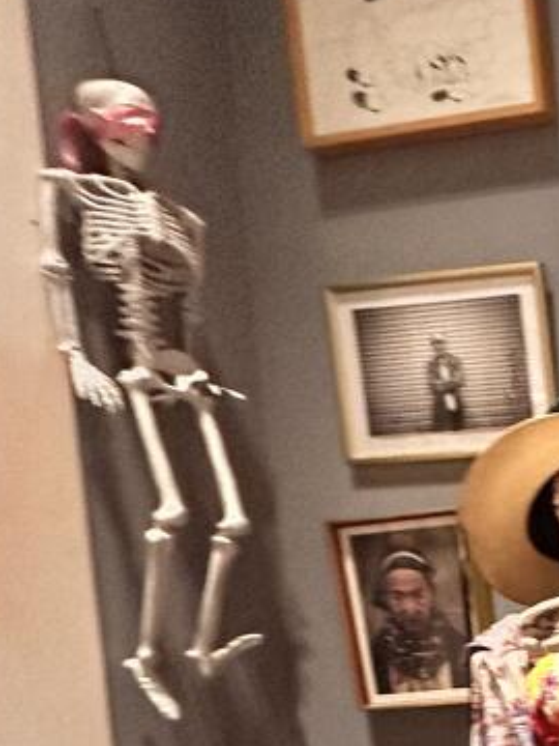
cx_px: 1091
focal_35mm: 56
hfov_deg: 18.3
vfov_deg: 30.5
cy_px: 833
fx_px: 1206
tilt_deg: -6.7
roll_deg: +0.1
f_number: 2.2
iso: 160
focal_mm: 2.22
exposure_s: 1/50
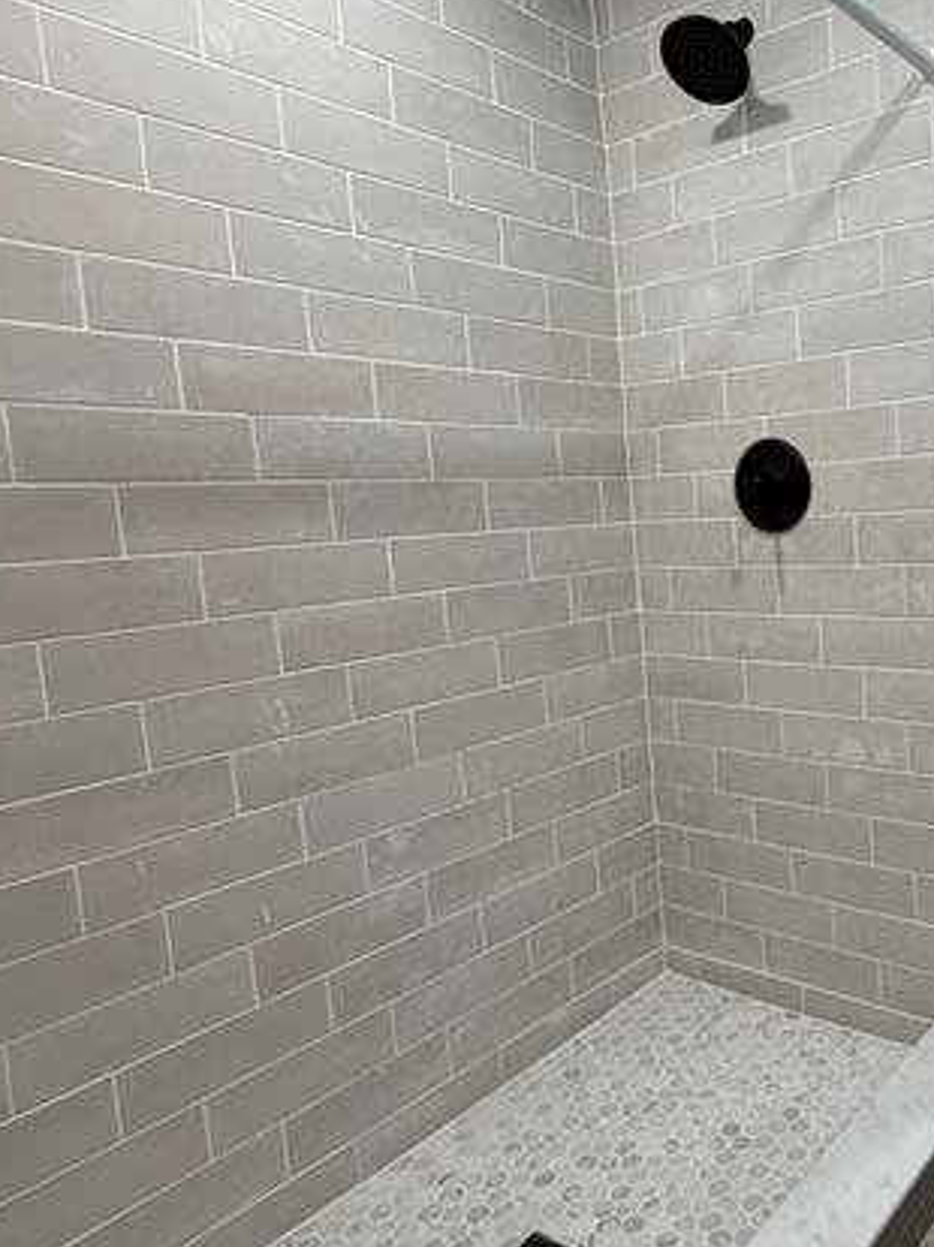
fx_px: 936
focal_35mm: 26
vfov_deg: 67.3
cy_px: 602
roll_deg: +3.0
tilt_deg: -6.3
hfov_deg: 47.9
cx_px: 832
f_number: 2.2
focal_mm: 2.22
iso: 200
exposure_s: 1/120
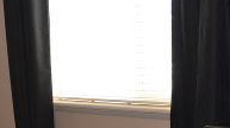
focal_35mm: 94
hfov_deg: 22.7
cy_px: 143
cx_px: 125
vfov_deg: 12.6
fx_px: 573
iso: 720
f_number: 3.5
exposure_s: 1/60
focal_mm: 18
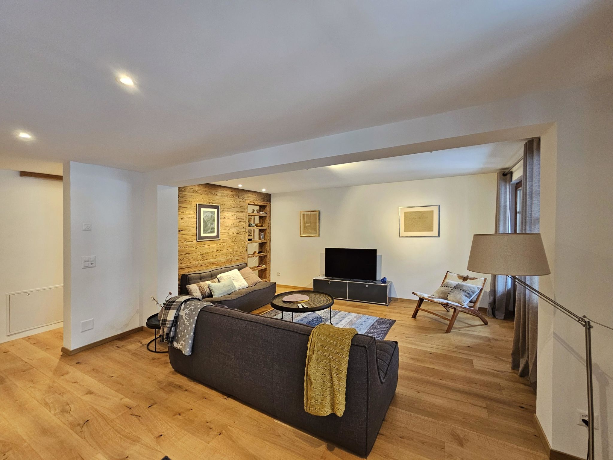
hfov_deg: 106.2
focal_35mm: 13
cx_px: 306
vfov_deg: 89.9
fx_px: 230
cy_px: 230
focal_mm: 2.2
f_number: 2.2
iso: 250
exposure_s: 1/50
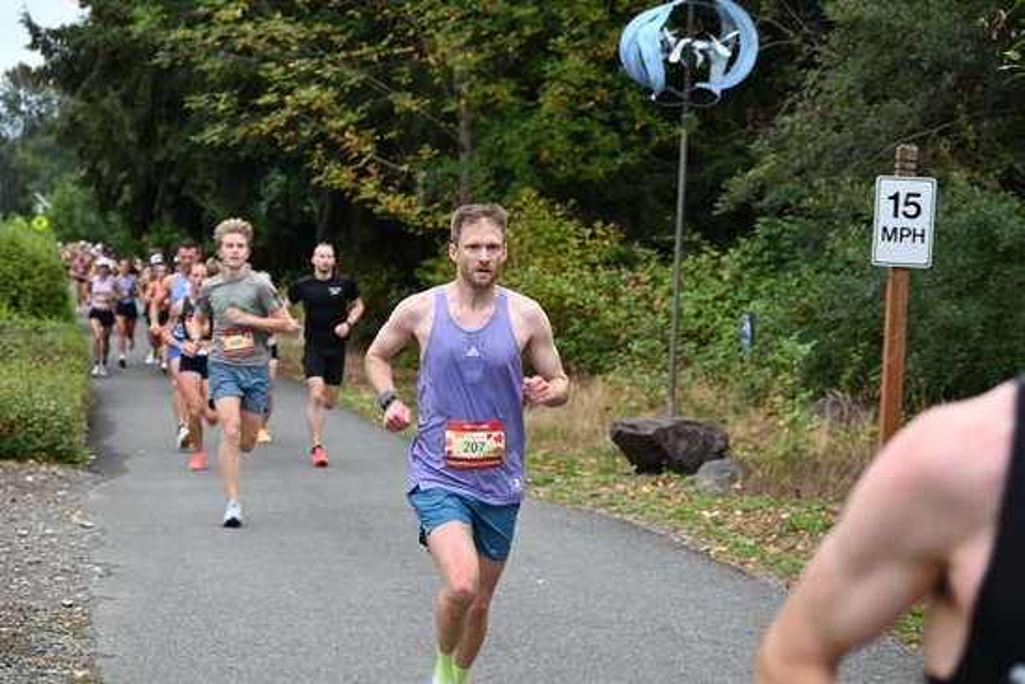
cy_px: 342
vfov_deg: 14.9
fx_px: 2620
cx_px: 512
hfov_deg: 22.1
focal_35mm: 92
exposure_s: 1/125
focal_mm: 92
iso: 500
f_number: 6.3
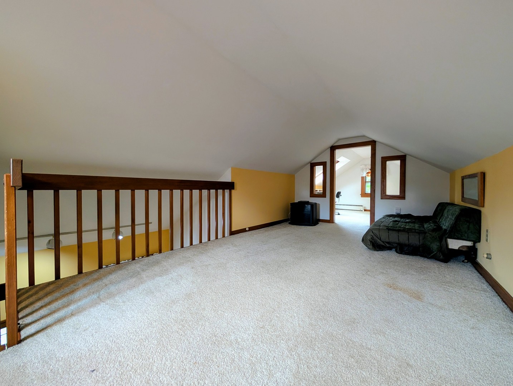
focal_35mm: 12
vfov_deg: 94.7
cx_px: 256
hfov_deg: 110.5
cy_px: 193
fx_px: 178
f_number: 1.7
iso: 97
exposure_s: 1/24
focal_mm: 2.02
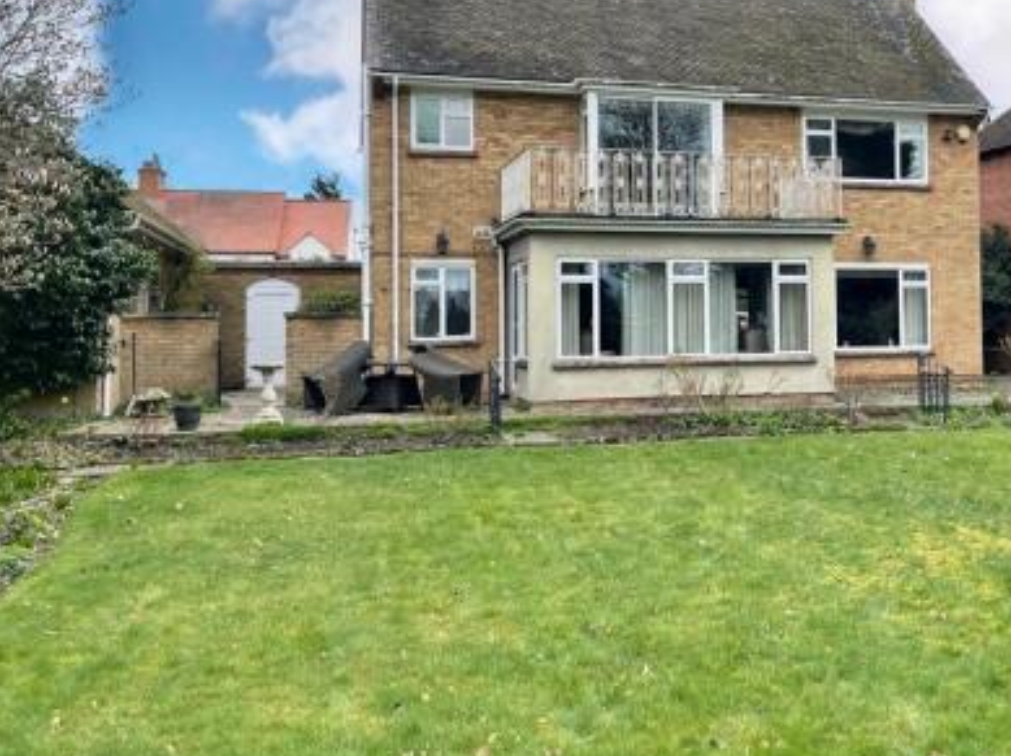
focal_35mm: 39
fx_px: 1138
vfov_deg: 36.5
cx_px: 708
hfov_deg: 46.8
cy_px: 277
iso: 32
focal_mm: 5.1
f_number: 1.6
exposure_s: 1/1493
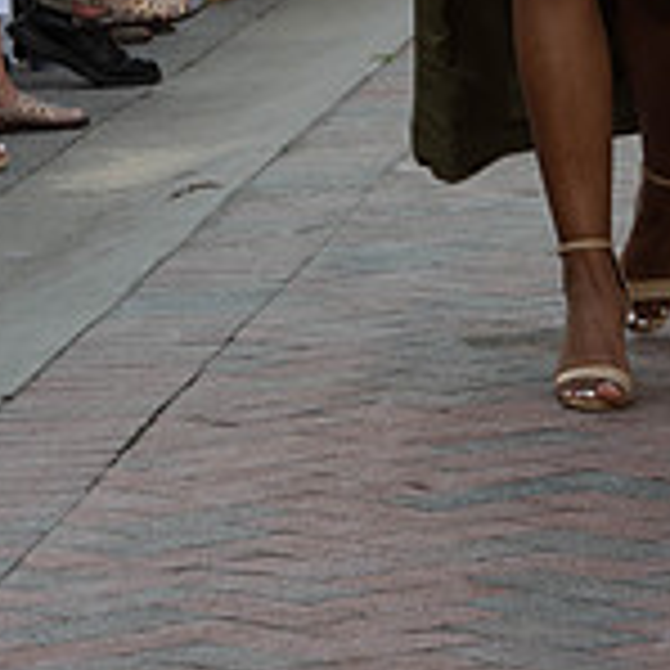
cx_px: 492
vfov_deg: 5.0
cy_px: -319
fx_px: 7599
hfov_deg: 5.0
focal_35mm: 347
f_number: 10
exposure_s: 1/160
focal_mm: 135
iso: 400
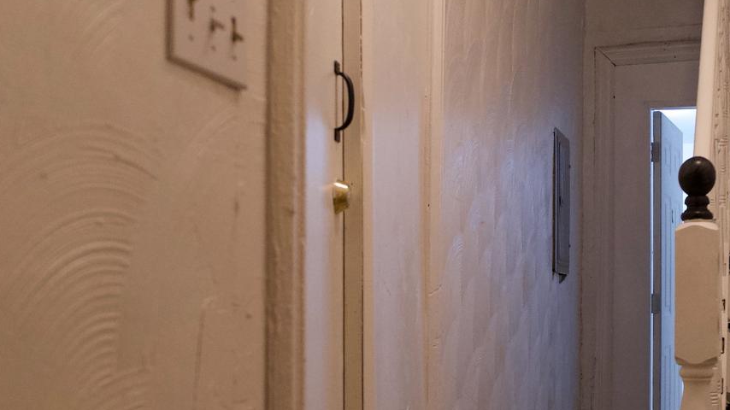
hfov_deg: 38.8
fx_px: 1026
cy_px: 318
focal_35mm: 53
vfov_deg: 22.4
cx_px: 473
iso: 3200
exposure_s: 1/160
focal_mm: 20
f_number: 2.8
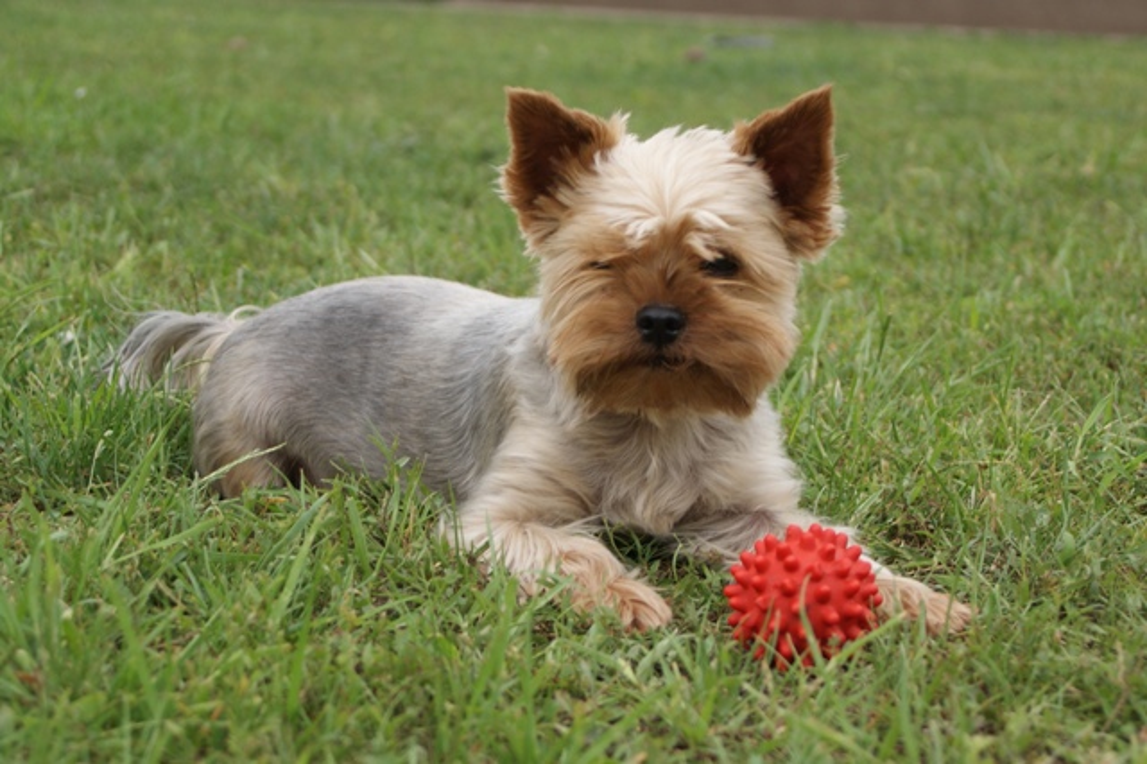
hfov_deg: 27.0
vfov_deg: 18.2
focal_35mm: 75
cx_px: 574
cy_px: 382
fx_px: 2388
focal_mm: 50
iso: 125
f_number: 5.6
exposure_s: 1/160
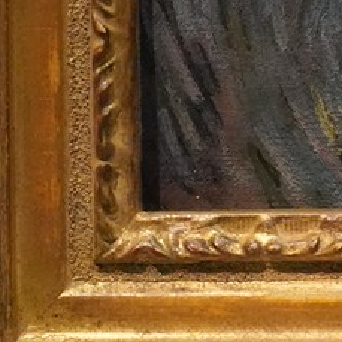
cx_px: 674
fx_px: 3320
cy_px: -450
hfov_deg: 5.8
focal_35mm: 297
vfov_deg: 5.7
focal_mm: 40
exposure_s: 1/100
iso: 6400
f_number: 5.6
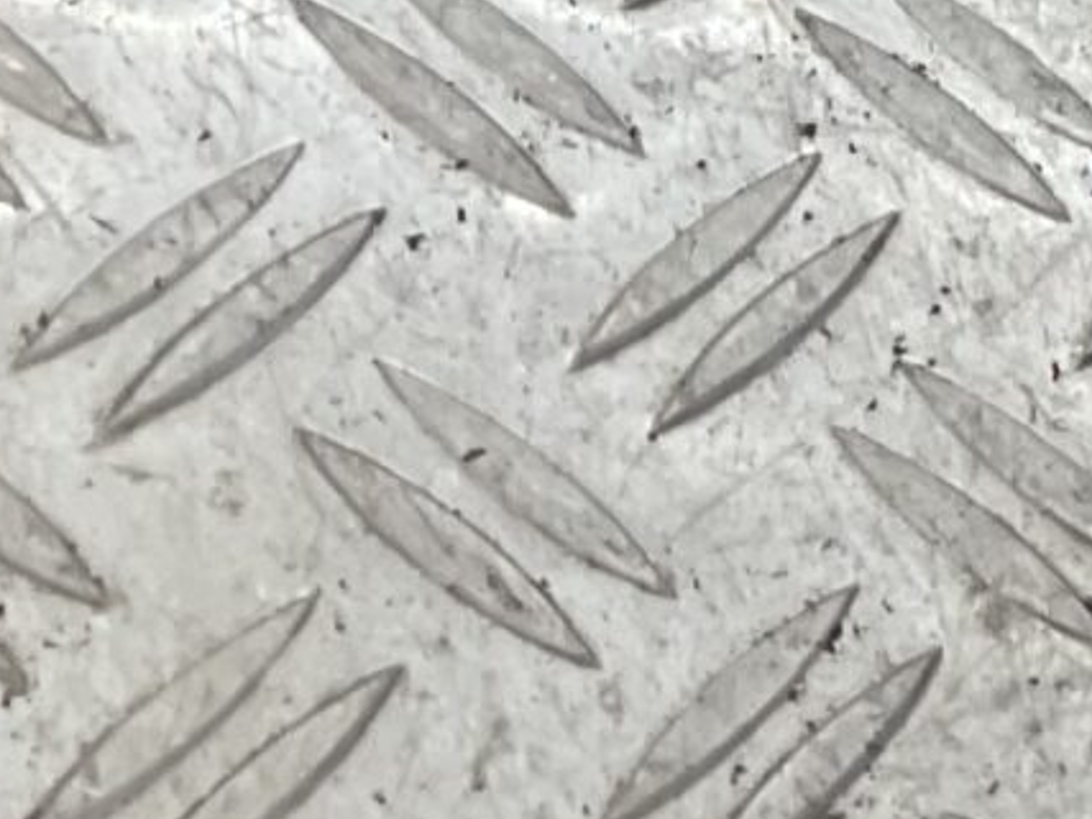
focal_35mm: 174
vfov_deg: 8.2
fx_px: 5487
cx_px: 3120
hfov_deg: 9.3
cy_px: -619
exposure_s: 1/100
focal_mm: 3
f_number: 1.8
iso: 25
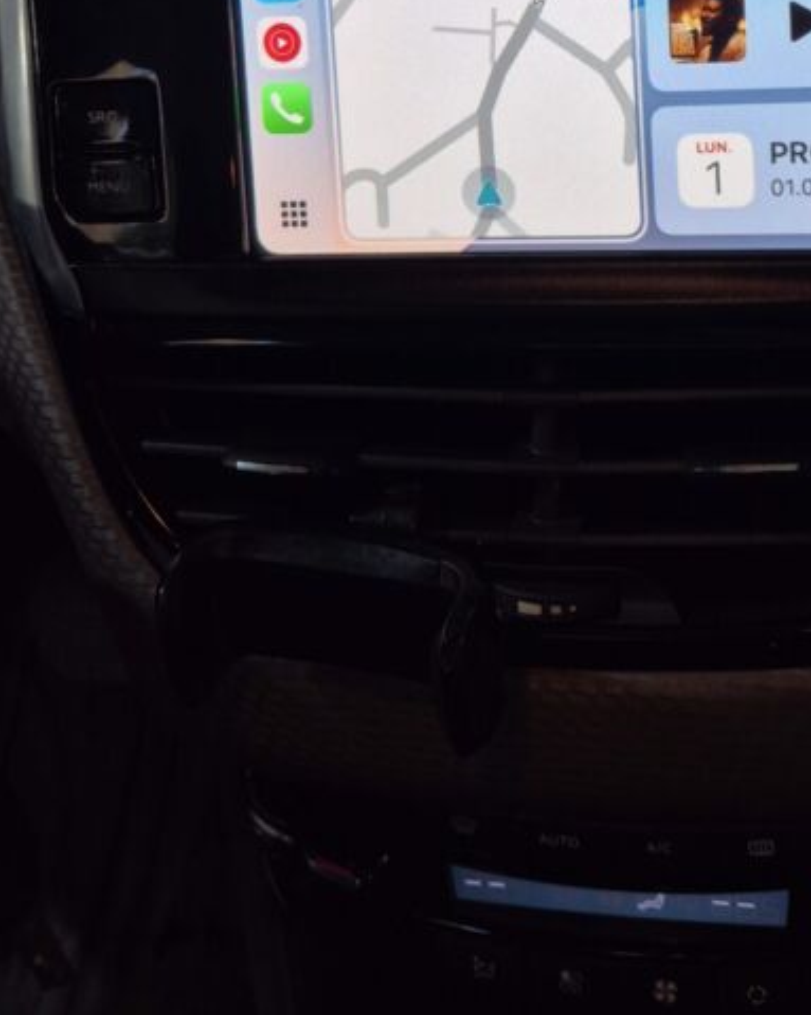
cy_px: 53
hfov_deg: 31.3
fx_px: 1441
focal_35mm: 48
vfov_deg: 35.8
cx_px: 508
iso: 32
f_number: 1.8
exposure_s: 1/100
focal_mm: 5.4
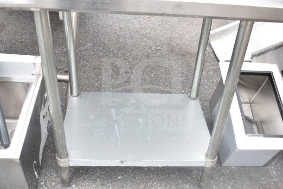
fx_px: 307
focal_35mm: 39
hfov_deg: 49.5
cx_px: 142
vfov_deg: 34.2
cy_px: 94
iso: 200
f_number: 5
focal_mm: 26
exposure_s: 1/100
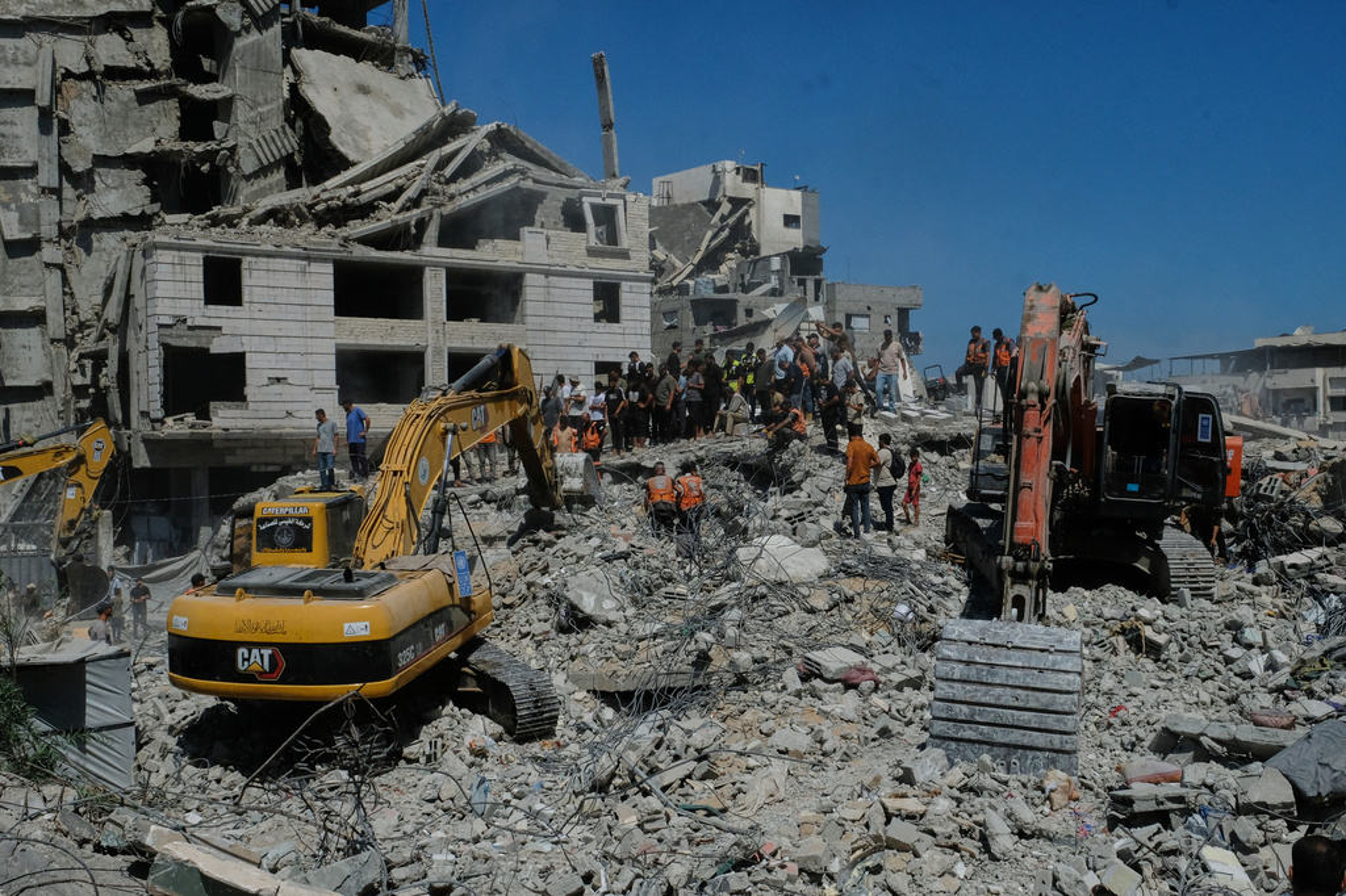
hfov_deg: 49.6
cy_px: 448
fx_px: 1458
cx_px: 673
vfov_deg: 34.2
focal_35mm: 39
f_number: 18
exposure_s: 1/2000
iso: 1000
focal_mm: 25.7
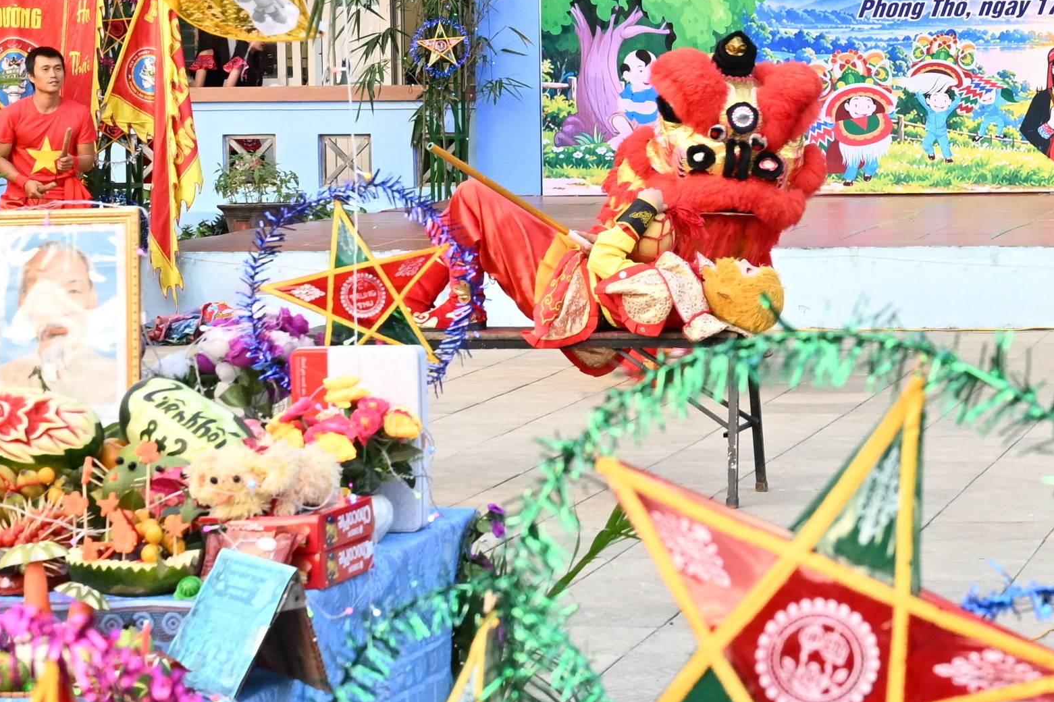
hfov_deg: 16.4
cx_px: 941
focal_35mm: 123
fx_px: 3600
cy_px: 111
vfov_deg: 11.1
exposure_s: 1/160
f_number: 6.3
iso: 1250
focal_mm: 31
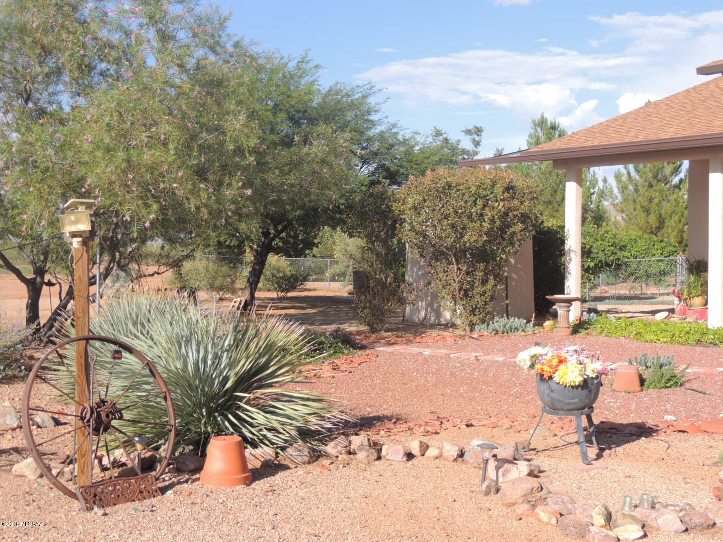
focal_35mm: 47
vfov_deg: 30.9
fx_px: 982
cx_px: 362
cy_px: 271
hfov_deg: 40.4
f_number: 3.5
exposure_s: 1/640
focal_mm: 8.3
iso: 100
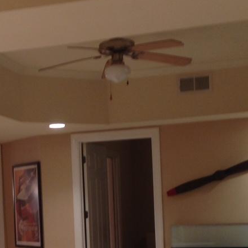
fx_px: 738
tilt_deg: -1.0
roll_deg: +0.7
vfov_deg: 18.9
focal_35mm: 91
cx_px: 45
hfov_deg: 18.9
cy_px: 206
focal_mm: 4.28
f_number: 2.4
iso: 64
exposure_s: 1/15
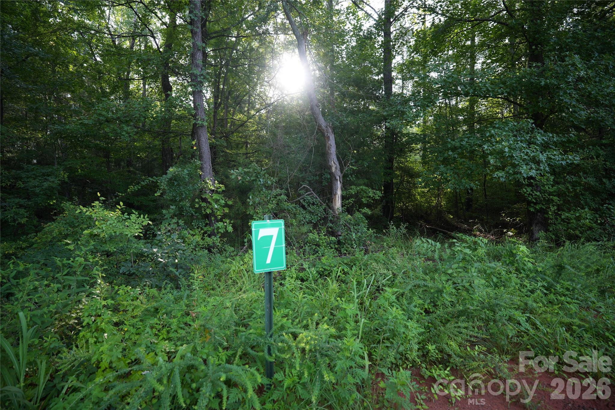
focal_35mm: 16
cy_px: 205
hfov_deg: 96.7
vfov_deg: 73.7
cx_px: 308
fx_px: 273
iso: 100
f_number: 3.5
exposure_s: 1/50
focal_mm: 16
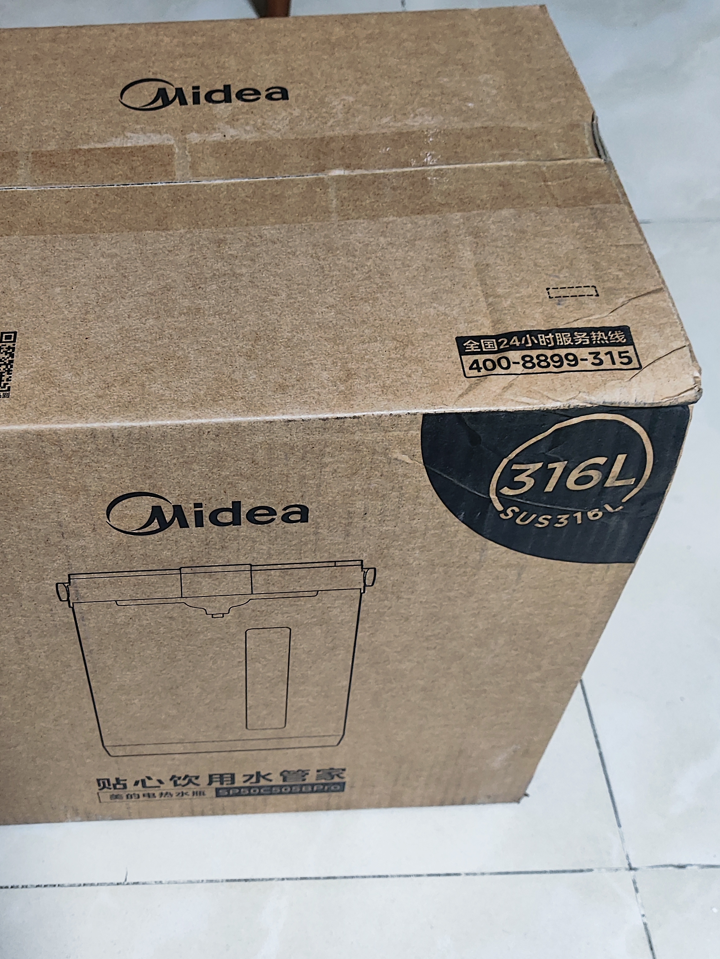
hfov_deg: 39.2
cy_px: 458
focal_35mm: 36
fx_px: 998
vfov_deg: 51.3
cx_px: 233
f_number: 1.8
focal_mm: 4.68
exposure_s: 1/25
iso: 862
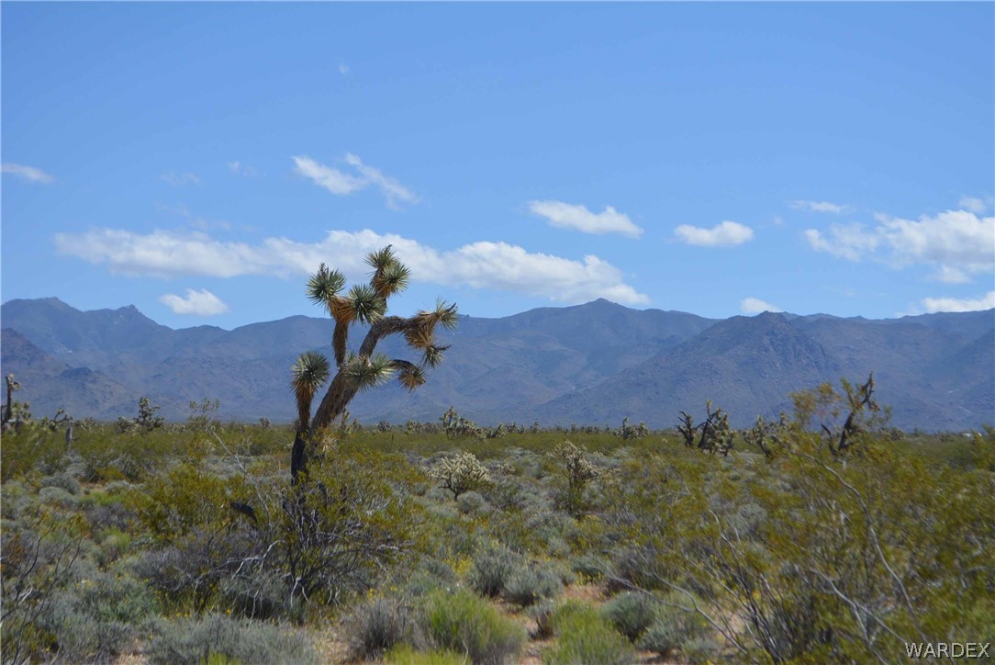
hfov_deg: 24.6
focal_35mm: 82
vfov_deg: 16.6
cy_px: 332
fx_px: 2281
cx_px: 498
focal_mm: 55
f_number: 7.1
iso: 400
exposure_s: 1/2000
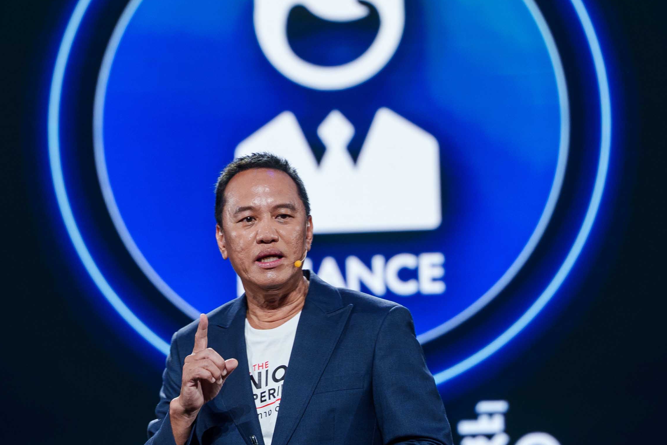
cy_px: 189
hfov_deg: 3.8
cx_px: 171
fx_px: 10115
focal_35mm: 546
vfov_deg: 2.5
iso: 200
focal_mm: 180
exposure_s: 1/100
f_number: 3.5
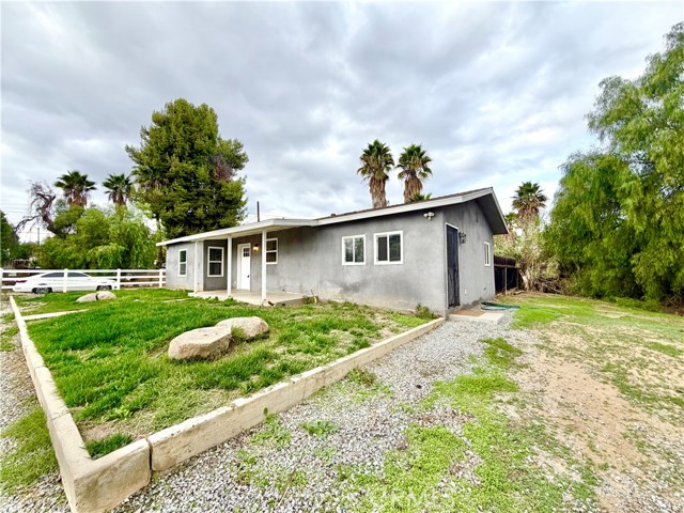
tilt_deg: +3.8
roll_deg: +0.5
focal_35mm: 14
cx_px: 342
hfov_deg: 102.1
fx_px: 277
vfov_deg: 85.7
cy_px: 256
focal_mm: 2.22
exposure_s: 1/502
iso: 50
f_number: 2.2
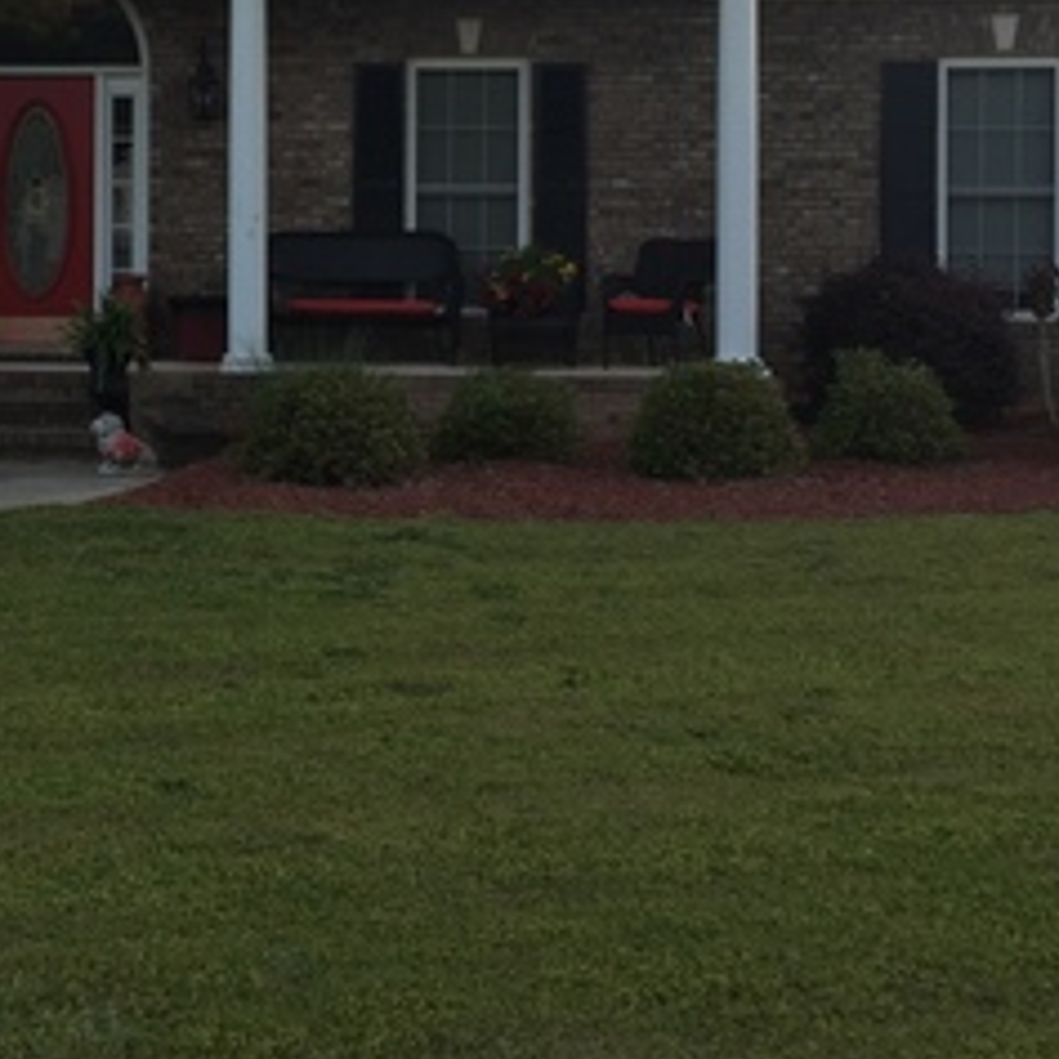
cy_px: 250
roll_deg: -1.2
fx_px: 2250
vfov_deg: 26.1
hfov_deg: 25.6
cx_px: 80
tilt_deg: -0.3
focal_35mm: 65
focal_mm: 4.15
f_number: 2.2
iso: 32
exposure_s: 1/258
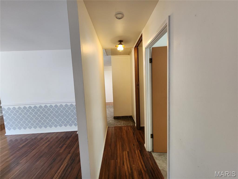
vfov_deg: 89.9
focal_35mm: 13
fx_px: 89
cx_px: 119
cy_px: 90
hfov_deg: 106.2
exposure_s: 1/40
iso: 320
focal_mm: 2.2
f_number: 2.2
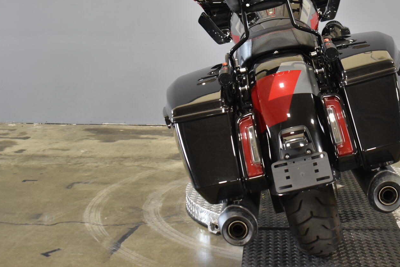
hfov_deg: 30.6
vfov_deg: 20.8
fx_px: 720
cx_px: 291
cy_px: 65
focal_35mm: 65
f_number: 4
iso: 400
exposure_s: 1/15
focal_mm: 27
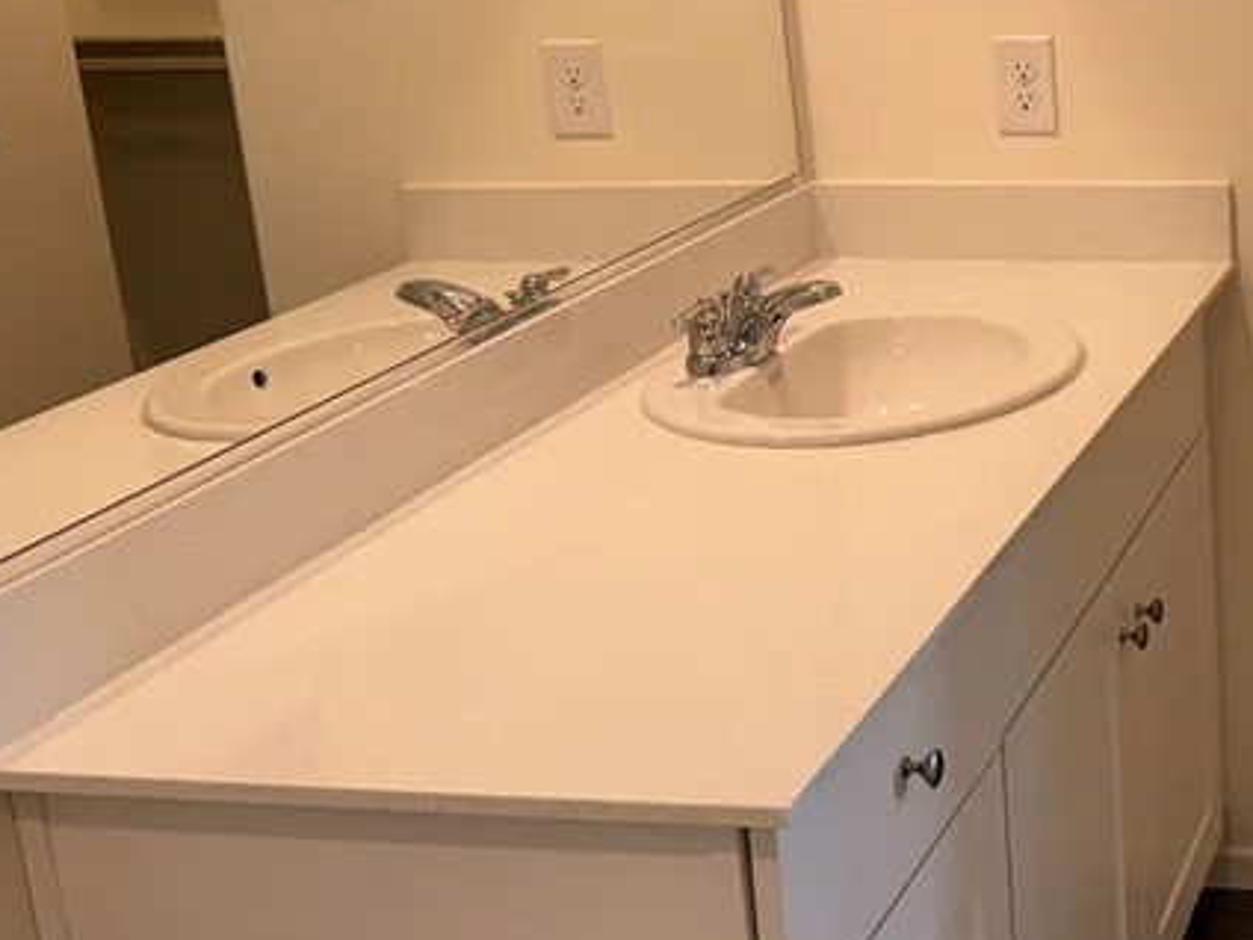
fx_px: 2099
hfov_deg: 30.4
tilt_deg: -13.8
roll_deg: +1.5
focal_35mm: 58
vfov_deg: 25.1
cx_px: 1312
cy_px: 296
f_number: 1.78
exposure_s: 1/120
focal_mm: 6.76
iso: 100
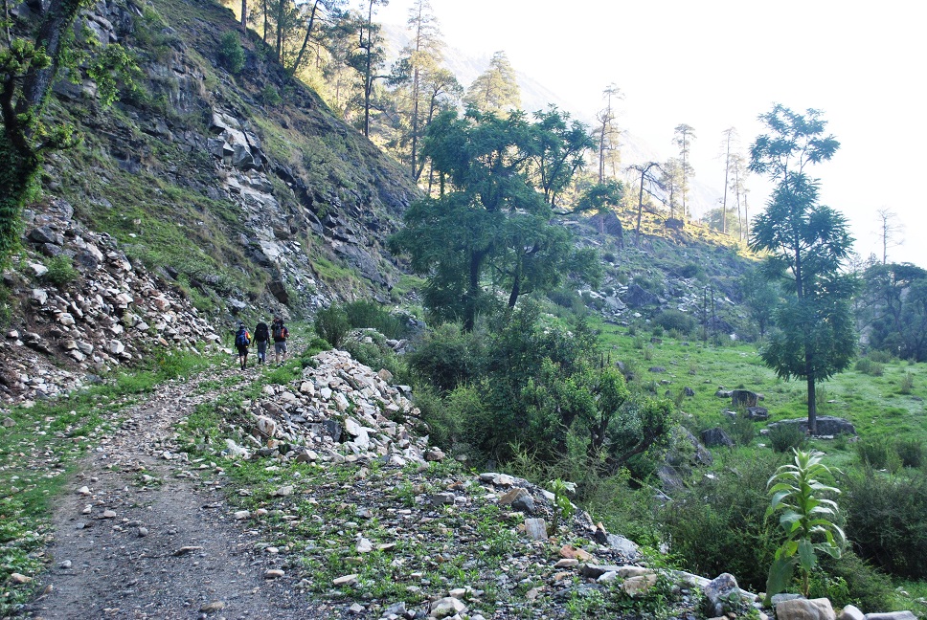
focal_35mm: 39
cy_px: 310
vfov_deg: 34.3
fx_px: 1005
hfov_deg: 49.5
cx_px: 464
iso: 200
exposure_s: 1/125
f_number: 5.6
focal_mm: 26
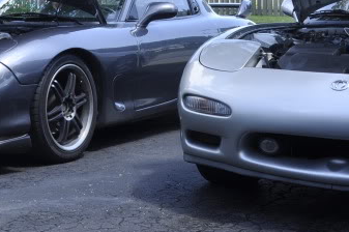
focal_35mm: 82
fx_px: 794
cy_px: -6
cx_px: 142
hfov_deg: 24.7
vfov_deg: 16.2
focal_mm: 18
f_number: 5.6
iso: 200
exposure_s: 1/250
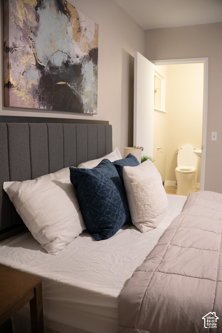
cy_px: 166
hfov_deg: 47.9
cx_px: 111
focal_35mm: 27
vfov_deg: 67.4
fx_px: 250
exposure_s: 1/20
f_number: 4
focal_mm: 18
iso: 800
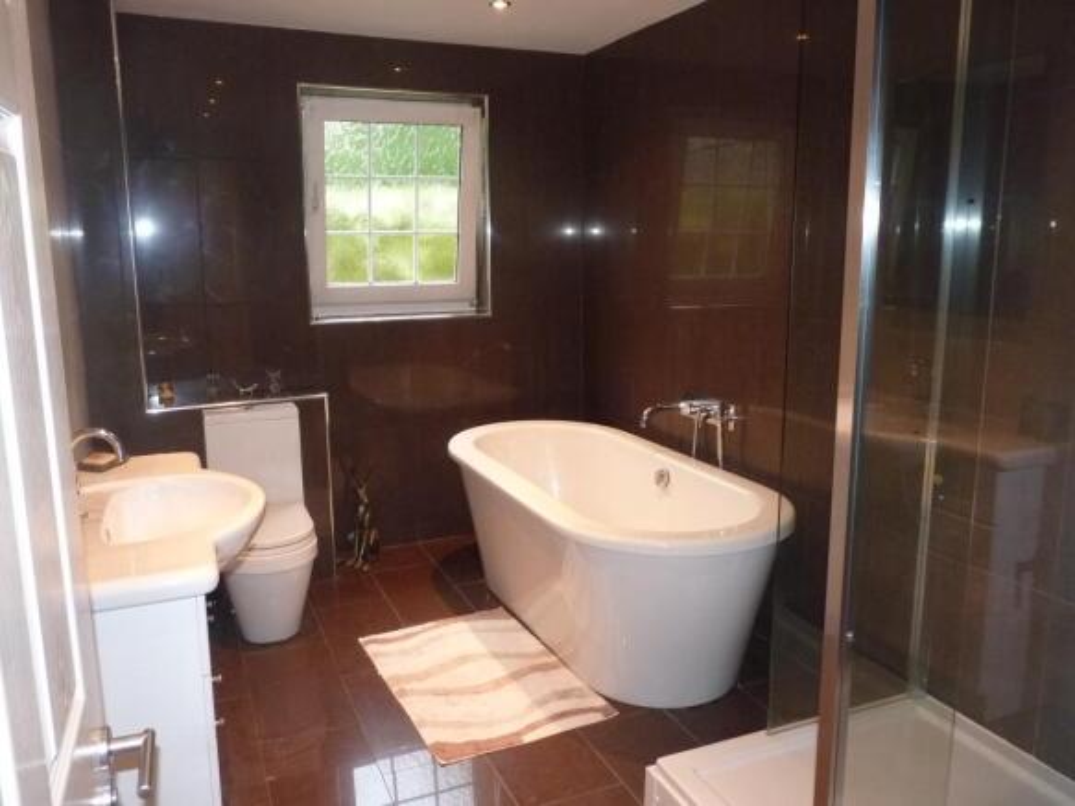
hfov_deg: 65.3
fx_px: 838
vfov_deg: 51.3
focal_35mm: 27
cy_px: 403
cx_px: 538
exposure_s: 1/30
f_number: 2.8
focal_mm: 4.8
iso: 320
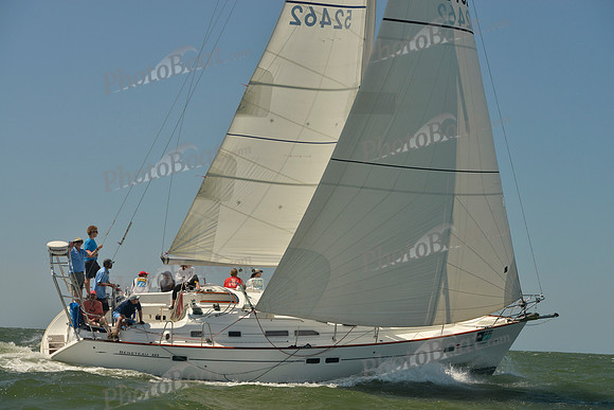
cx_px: 307
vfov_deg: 19.5
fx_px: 1194
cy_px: 205
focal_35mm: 70
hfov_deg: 28.8
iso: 280
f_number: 8
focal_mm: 70
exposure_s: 1/1000
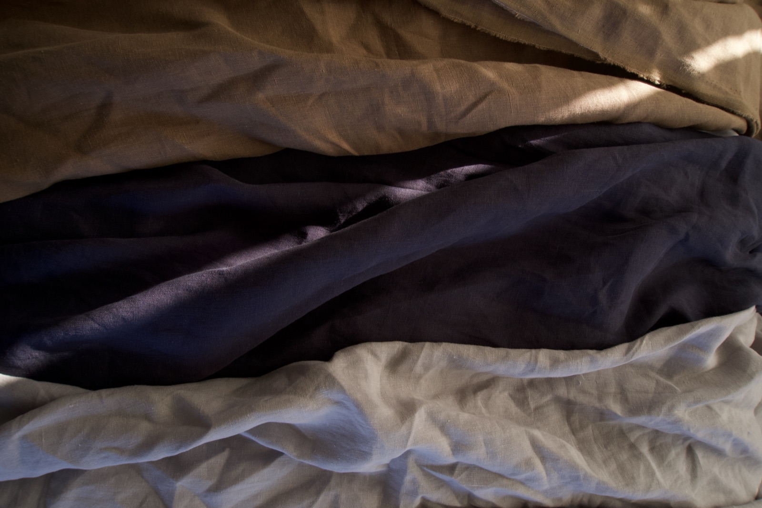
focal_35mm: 24
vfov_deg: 53.1
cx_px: 381
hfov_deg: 73.8
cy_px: 254
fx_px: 508
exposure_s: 1/50
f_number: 11
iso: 500
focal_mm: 16
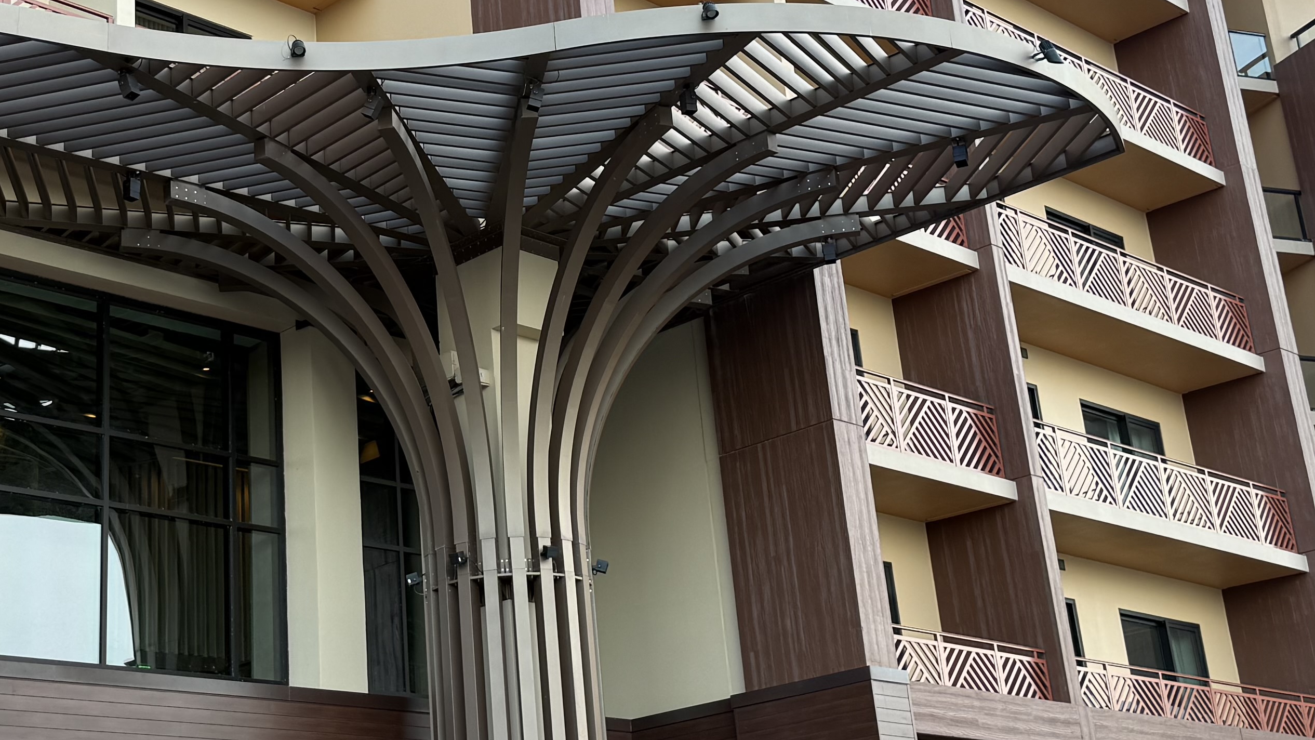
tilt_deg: +21.6
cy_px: 253
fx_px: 2057
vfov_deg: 20.3
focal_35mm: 59
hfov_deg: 35.3
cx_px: 511
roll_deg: +3.3
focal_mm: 6.76
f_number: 1.78
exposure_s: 1/165
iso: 64
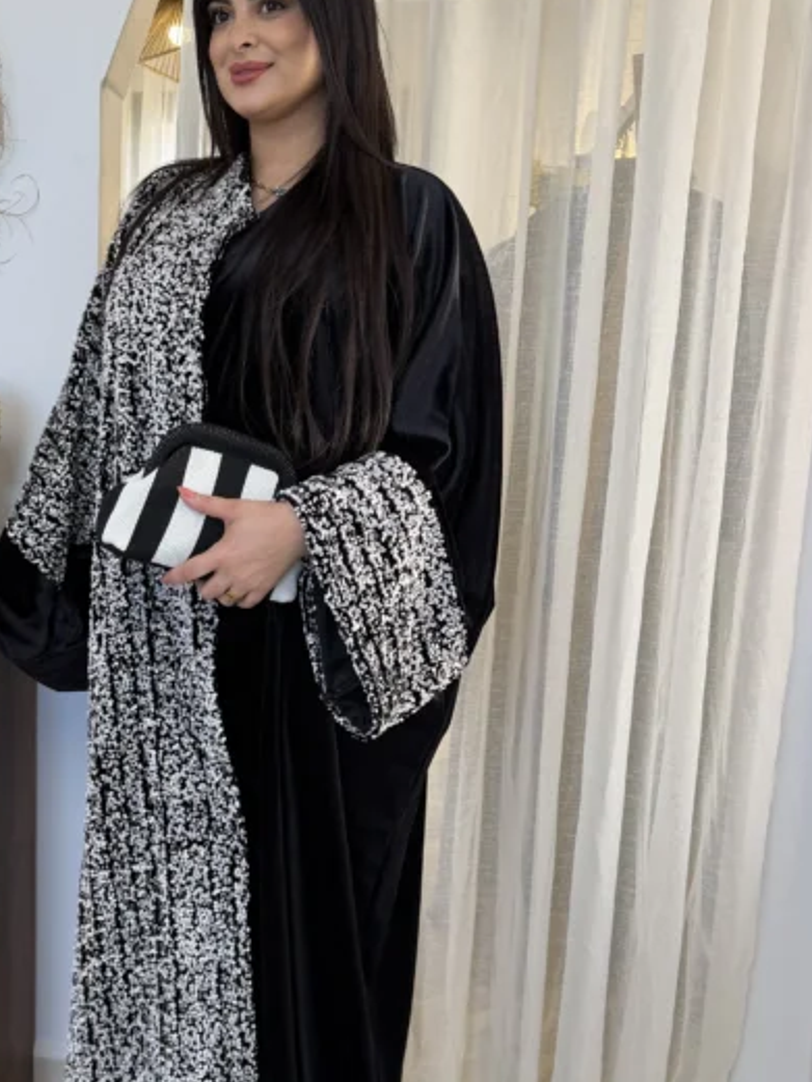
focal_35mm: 43
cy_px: 630
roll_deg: -1.8
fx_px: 1344
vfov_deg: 43.7
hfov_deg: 32.4
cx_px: 131
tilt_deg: -11.8
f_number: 1.78
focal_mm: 6.76
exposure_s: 1/100
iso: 50
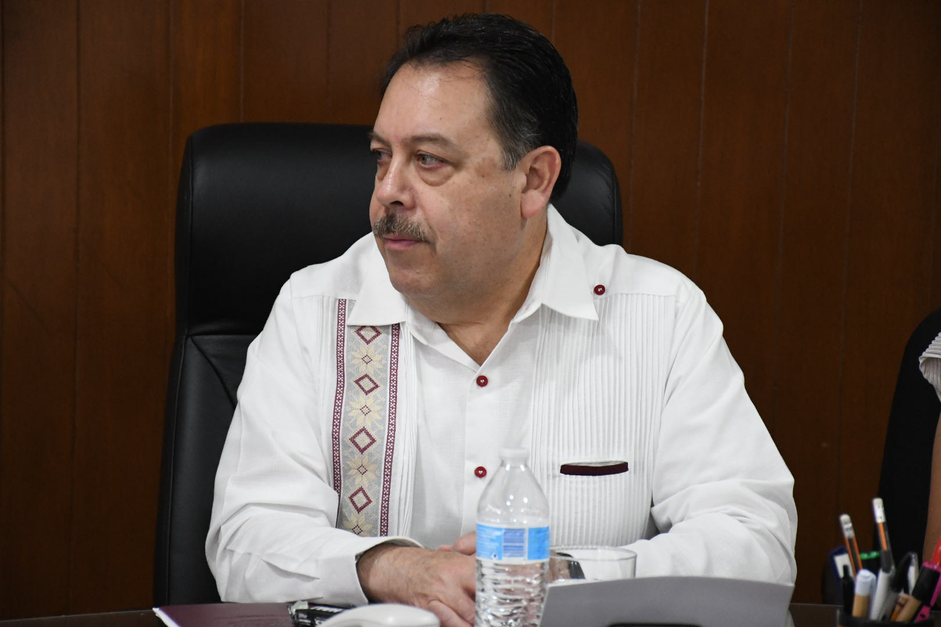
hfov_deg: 14.4
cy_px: 314
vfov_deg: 9.7
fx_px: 3711
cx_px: 470
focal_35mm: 142
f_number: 5.3
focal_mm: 95
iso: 4000
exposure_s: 1/125
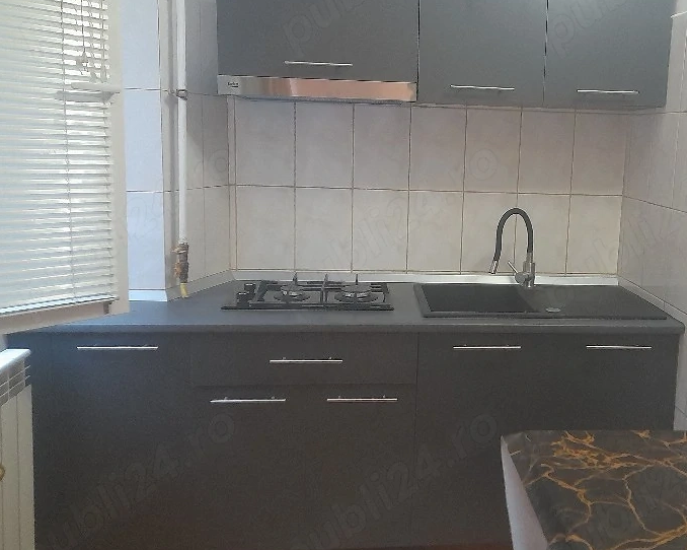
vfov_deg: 41.1
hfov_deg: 49.4
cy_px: 237
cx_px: 456
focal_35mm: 36
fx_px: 732
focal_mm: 4.6
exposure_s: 1/33
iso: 400
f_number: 2
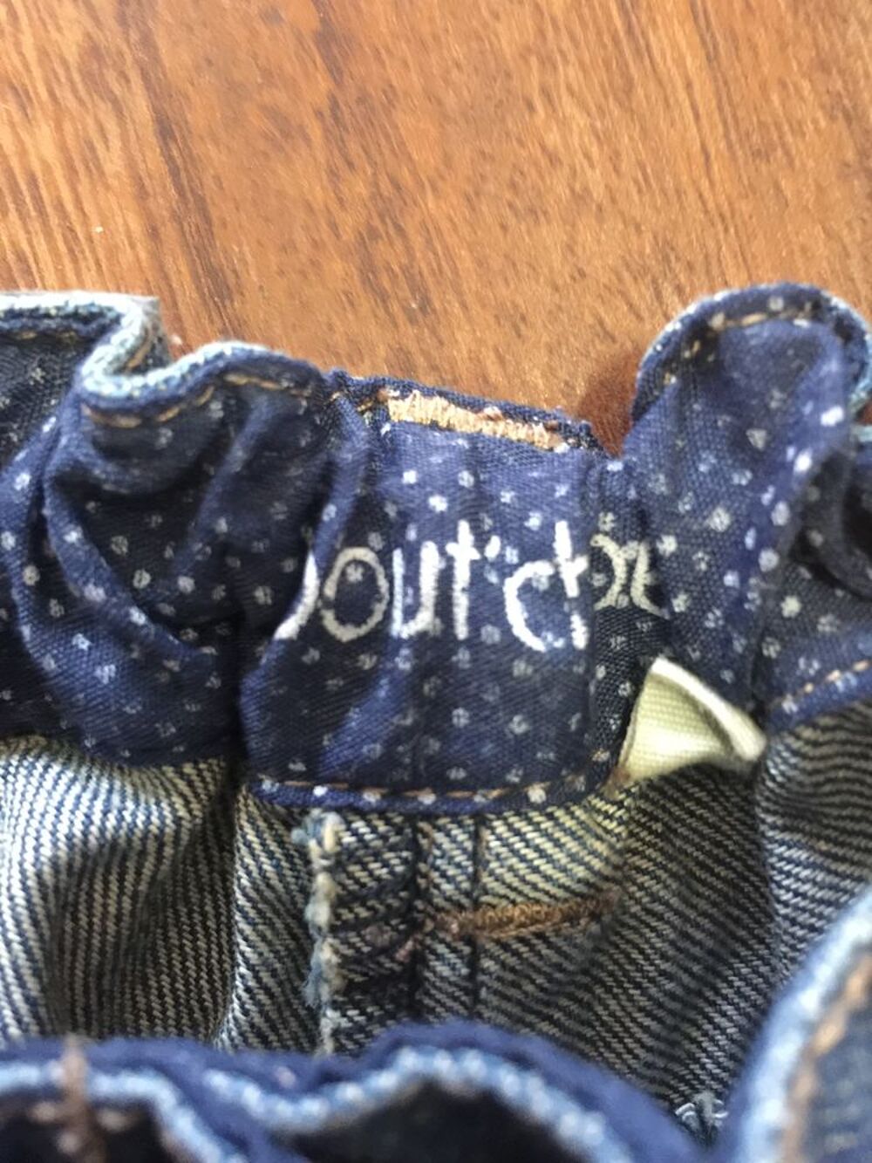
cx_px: 436
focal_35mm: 29
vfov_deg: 61.7
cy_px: 582
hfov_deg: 48.2
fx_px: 974
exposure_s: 1/8
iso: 250
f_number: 2.2
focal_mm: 4.15
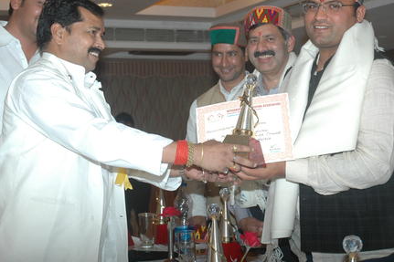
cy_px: 101
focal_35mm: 71
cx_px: 186
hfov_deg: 28.5
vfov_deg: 19.1
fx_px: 777
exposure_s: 1/60
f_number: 4.2
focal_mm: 34
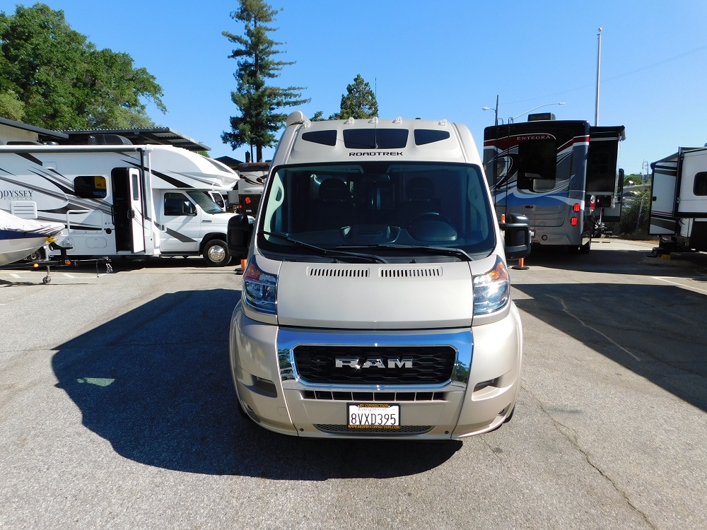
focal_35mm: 23
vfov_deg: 58.9
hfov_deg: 73.9
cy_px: 265
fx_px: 470
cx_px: 354
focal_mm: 4
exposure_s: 1/1250
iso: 125
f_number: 3
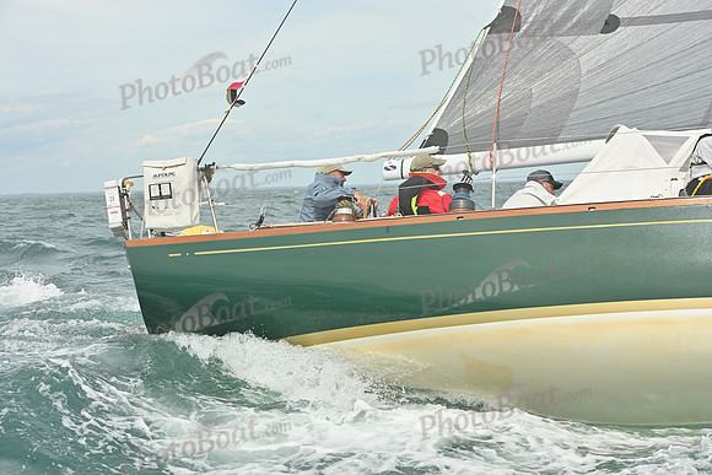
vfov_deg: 18.2
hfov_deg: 27.0
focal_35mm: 75
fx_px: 1484
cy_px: 238
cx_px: 356
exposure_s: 1/1250
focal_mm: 75
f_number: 9
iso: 320
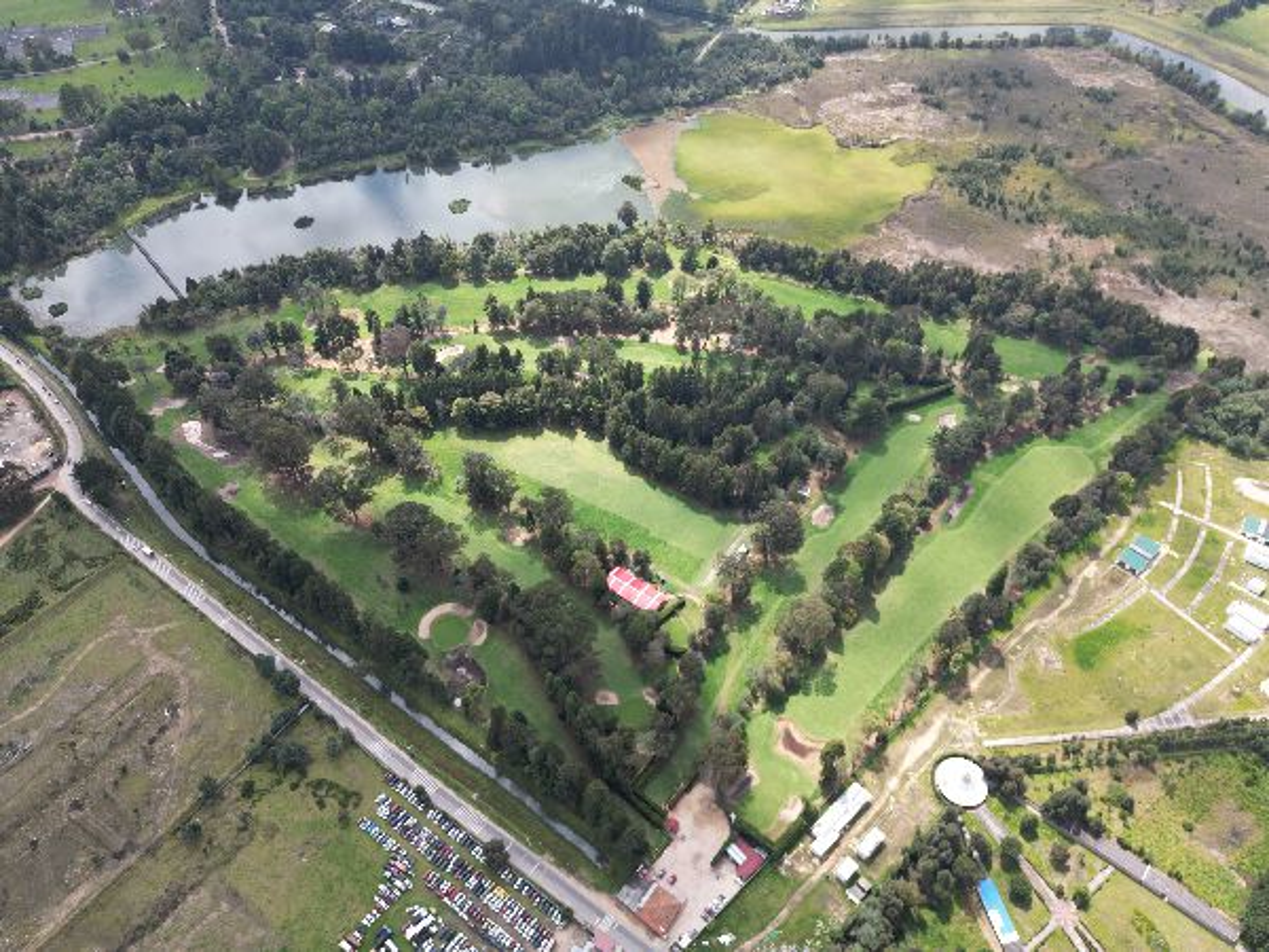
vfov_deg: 56.8
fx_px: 880
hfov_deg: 71.6
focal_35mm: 24
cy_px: 476
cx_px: 634
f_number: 1.7
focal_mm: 6.72
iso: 110
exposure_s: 1/1000
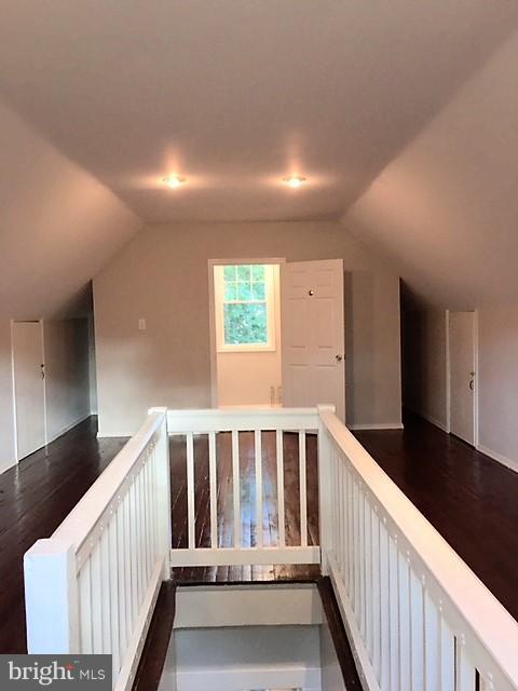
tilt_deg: -2.9
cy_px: 346
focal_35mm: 29
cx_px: 259
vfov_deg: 61.7
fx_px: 579
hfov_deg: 48.2
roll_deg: +1.2
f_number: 2.2
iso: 32
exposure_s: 1/30
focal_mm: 4.15
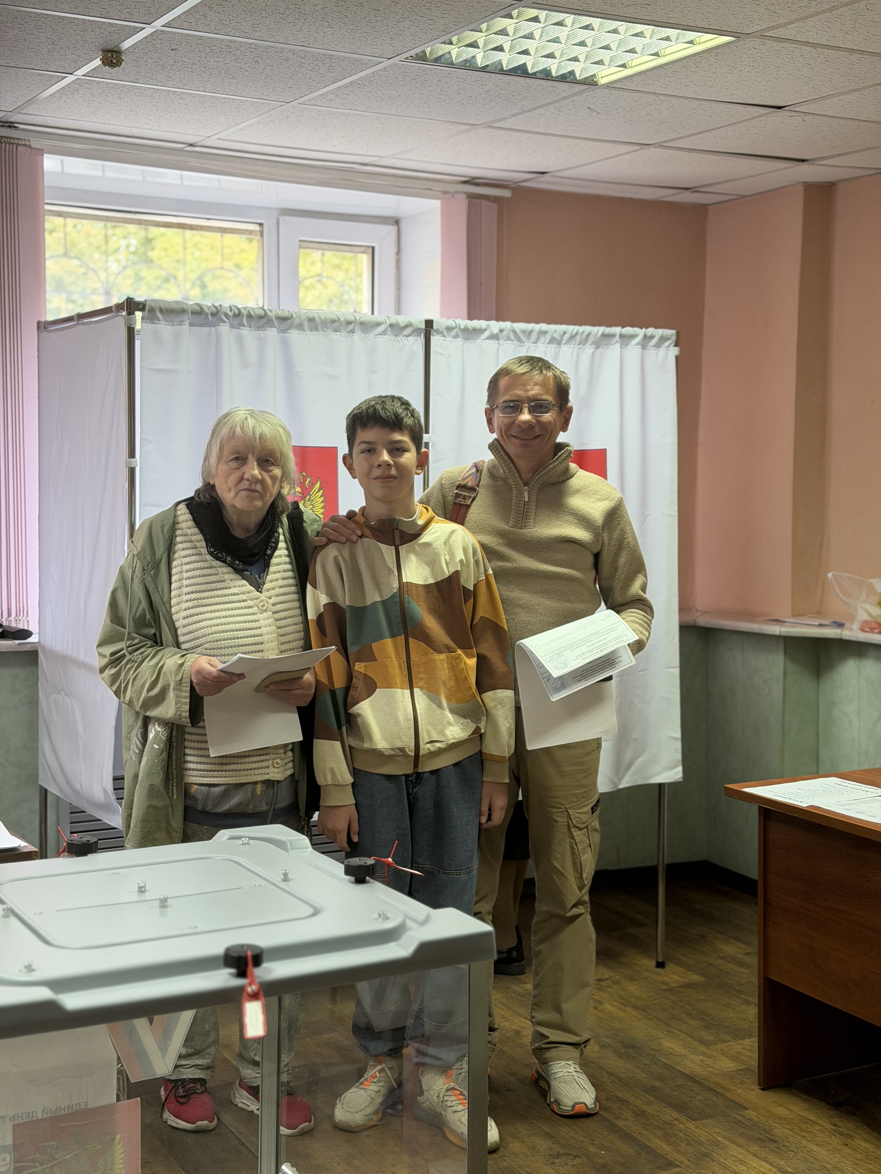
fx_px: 1629
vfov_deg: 39.7
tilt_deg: -3.5
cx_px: 440
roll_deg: -0.2
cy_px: 587
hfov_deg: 30.3
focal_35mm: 48
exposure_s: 1/50
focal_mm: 6.76
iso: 125
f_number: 1.78
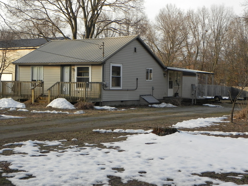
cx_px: 124
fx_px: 416
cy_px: 93
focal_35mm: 58
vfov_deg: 25.2
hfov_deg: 33.2
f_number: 5
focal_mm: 10.3
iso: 160
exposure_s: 1/241
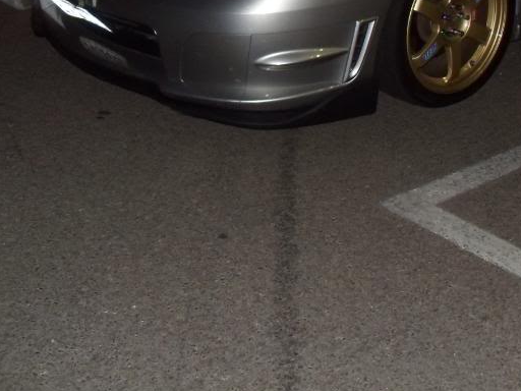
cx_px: 437
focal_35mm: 68
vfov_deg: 21.0
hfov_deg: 27.8
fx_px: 1023
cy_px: 11
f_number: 2.8
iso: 240
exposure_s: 1/45
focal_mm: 6.3
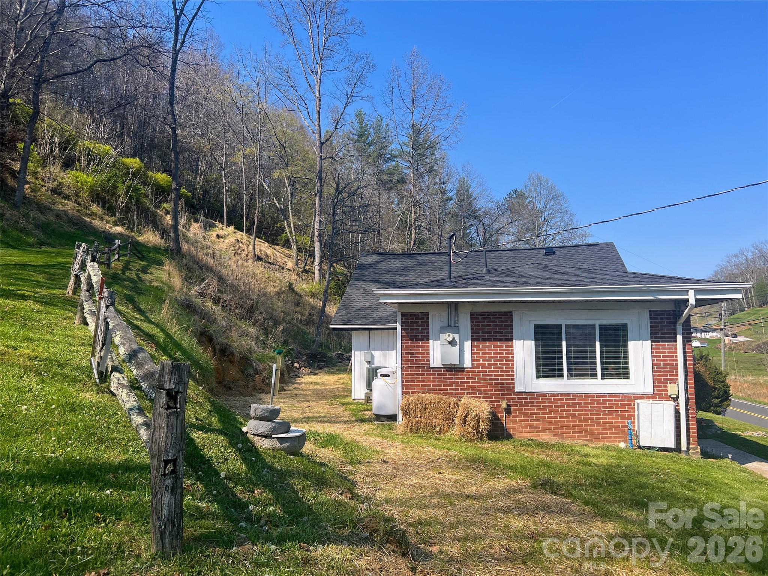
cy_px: 288
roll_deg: +0.7
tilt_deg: +6.8
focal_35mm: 26
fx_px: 577
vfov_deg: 53.1
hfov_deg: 67.3
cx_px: 384
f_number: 1.5
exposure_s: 1/2915
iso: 50
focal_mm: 5.7
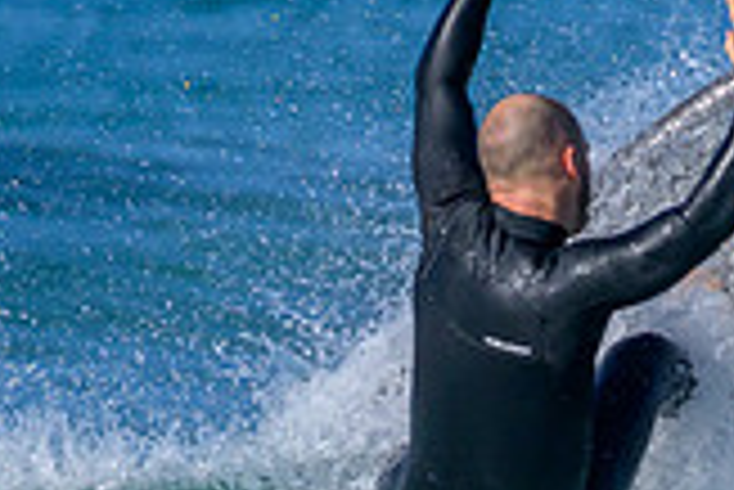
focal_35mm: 2743
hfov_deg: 0.8
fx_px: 55975
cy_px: 797
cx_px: 923
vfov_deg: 0.5
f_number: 8
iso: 500
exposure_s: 1/2000
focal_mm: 560
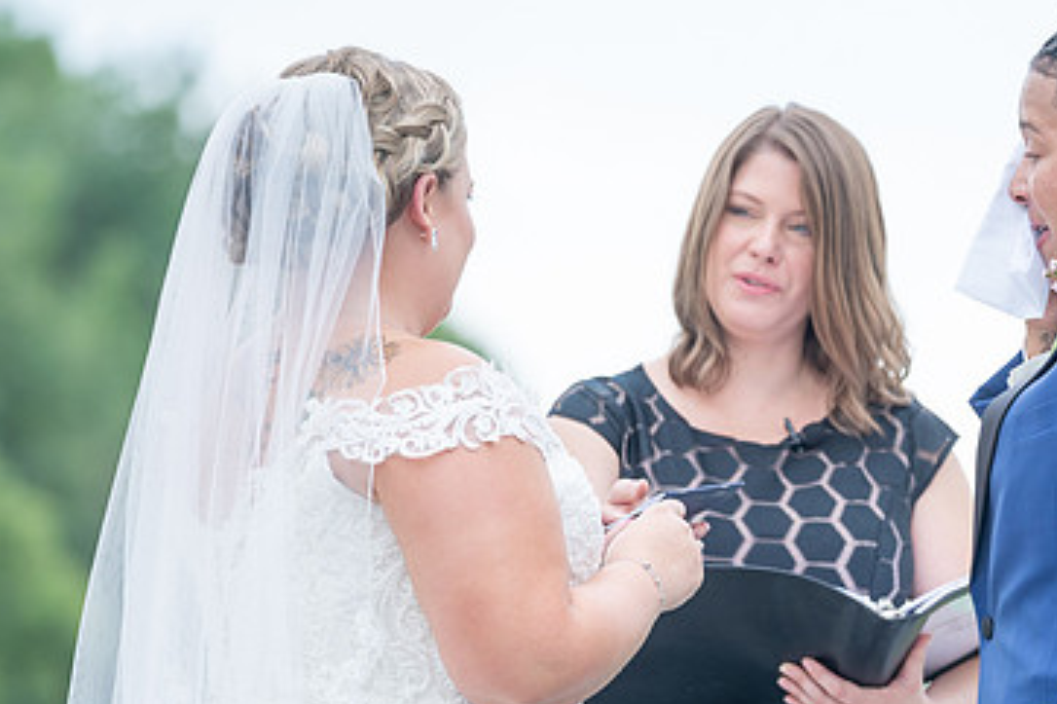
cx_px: 952
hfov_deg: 5.5
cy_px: 462
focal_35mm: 377
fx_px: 11064
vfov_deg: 3.6
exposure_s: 1/200
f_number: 4
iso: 160
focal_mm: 198
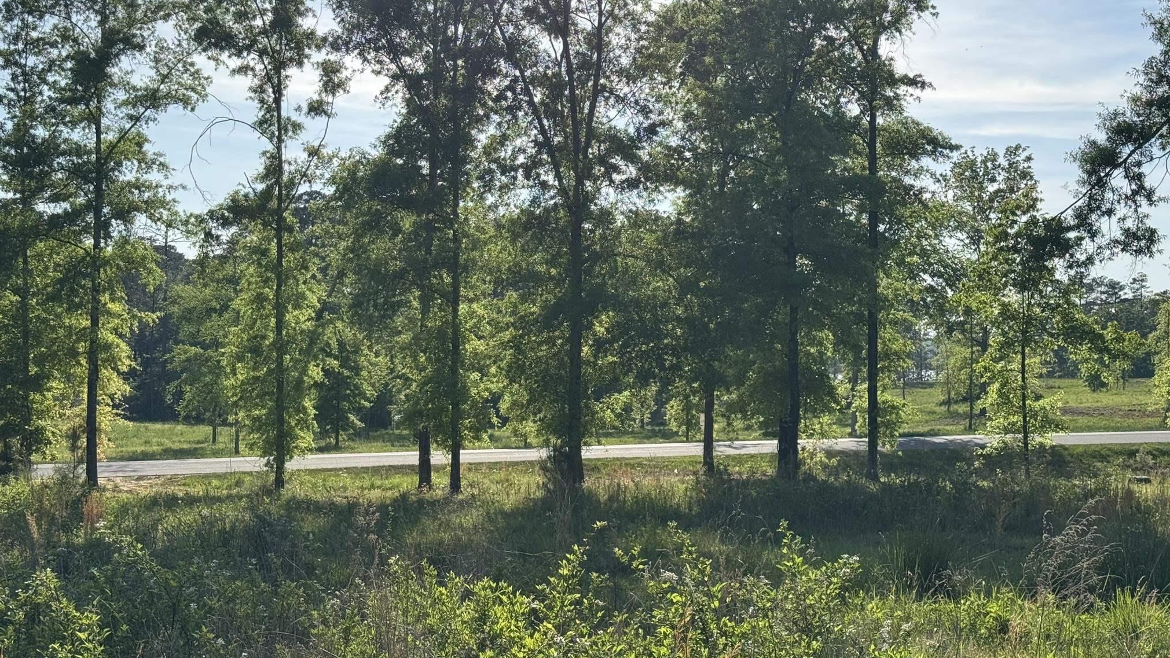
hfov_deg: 39.2
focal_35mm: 53
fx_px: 1644
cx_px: 592
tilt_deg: -0.1
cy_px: 330
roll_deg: -1.3
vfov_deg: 22.6
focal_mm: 6.76
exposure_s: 1/4049
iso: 64
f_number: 1.78
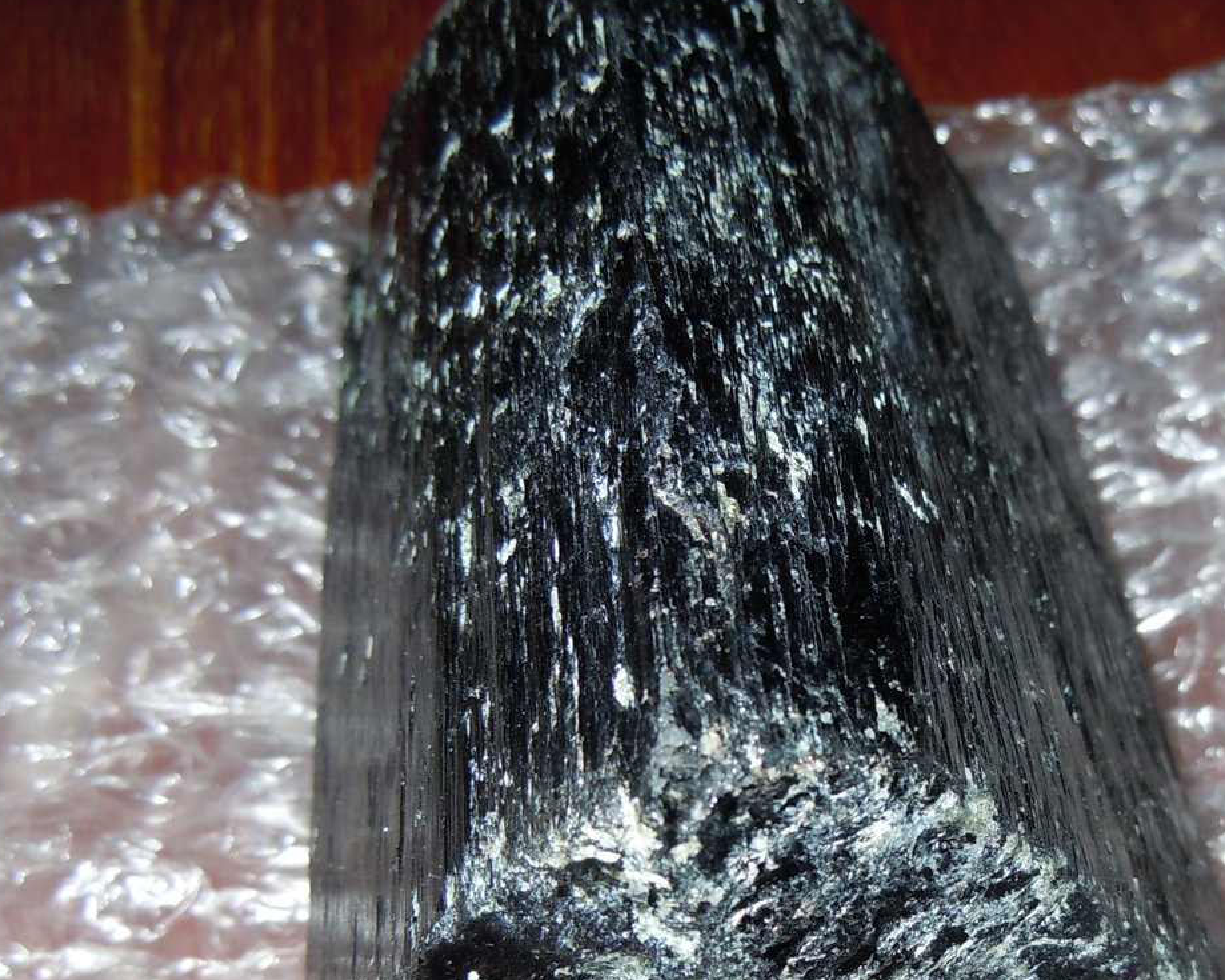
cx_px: 816
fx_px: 1849
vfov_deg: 29.0
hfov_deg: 36.3
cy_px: 784
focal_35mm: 51
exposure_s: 1/30
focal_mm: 5.4
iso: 100
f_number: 3.5
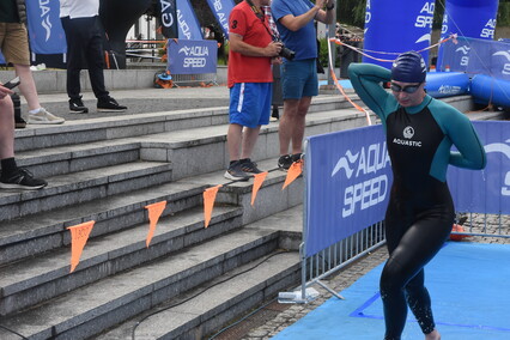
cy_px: 170
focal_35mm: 68
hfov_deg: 29.9
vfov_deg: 20.2
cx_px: 255
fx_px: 956
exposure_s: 1/500
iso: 1250
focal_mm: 45
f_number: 11
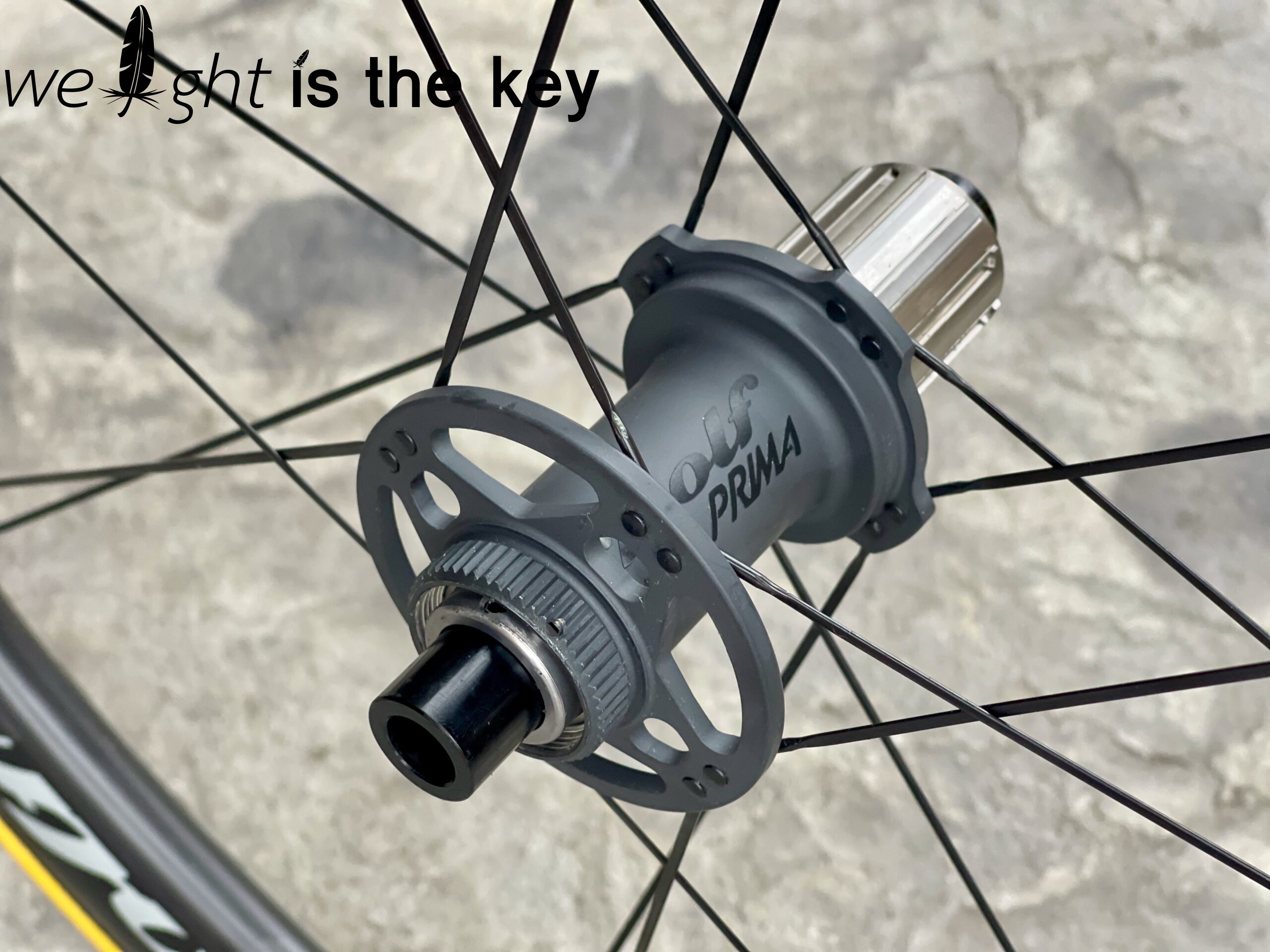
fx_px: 2348
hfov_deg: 30.3
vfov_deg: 22.9
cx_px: 635
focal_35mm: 64
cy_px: 476
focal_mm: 7.5
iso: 125
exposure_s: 1/121
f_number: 2.2
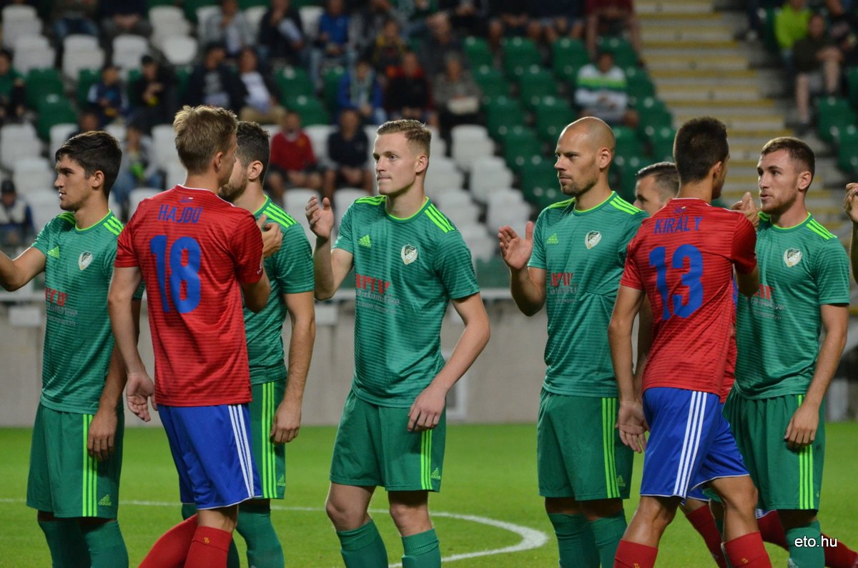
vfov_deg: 4.1
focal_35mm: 330
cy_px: 284
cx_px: 429
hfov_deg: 6.3
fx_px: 7849
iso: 1600
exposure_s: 1/400
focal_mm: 220
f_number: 5.3
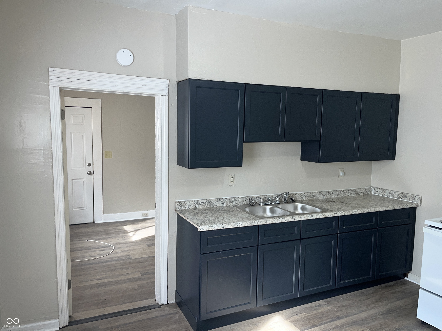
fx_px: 332
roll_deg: -1.0
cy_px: 166
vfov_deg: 53.1
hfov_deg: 67.3
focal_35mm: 26
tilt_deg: -6.1
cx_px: 221
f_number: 1.6
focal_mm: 5.1
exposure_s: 1/33
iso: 40
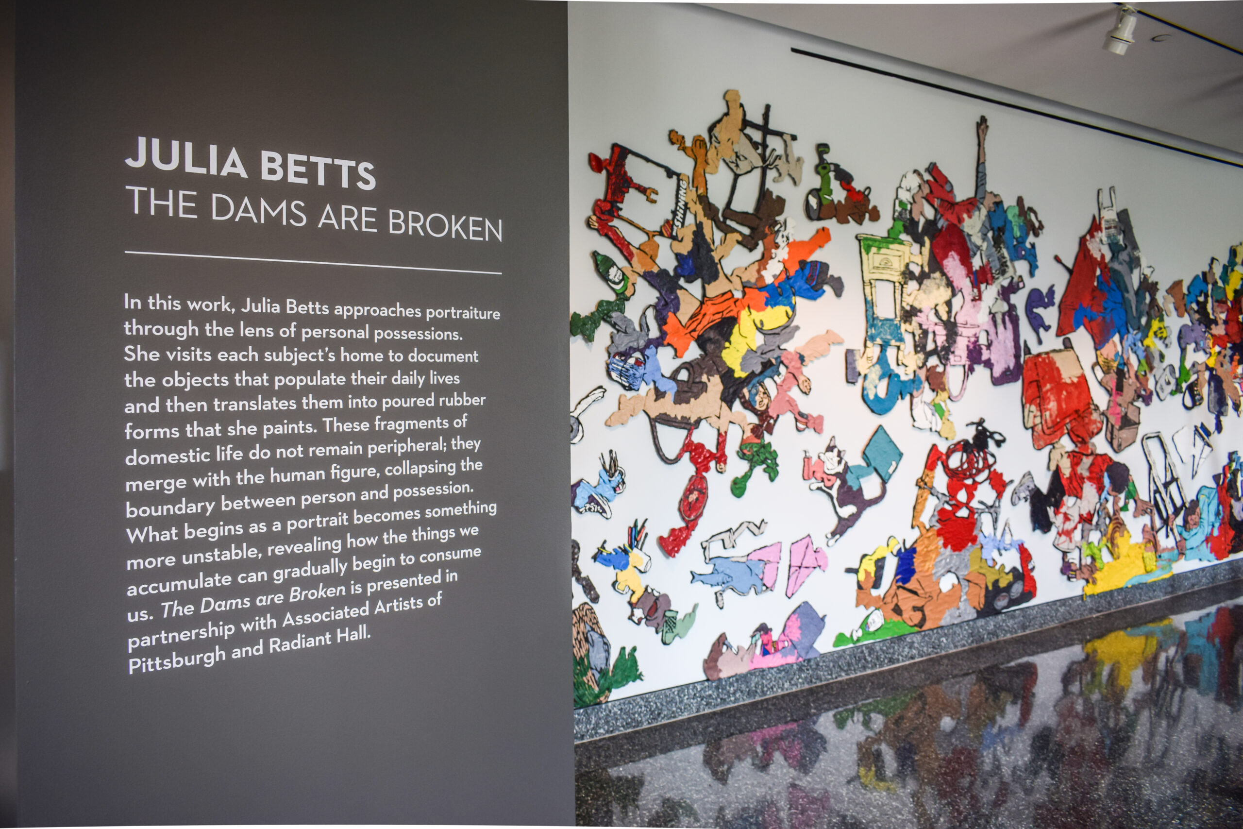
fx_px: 932
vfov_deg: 47.9
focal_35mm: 27
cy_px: 414
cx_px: 622
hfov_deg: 67.4
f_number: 4.5
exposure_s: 1/80
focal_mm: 18
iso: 400
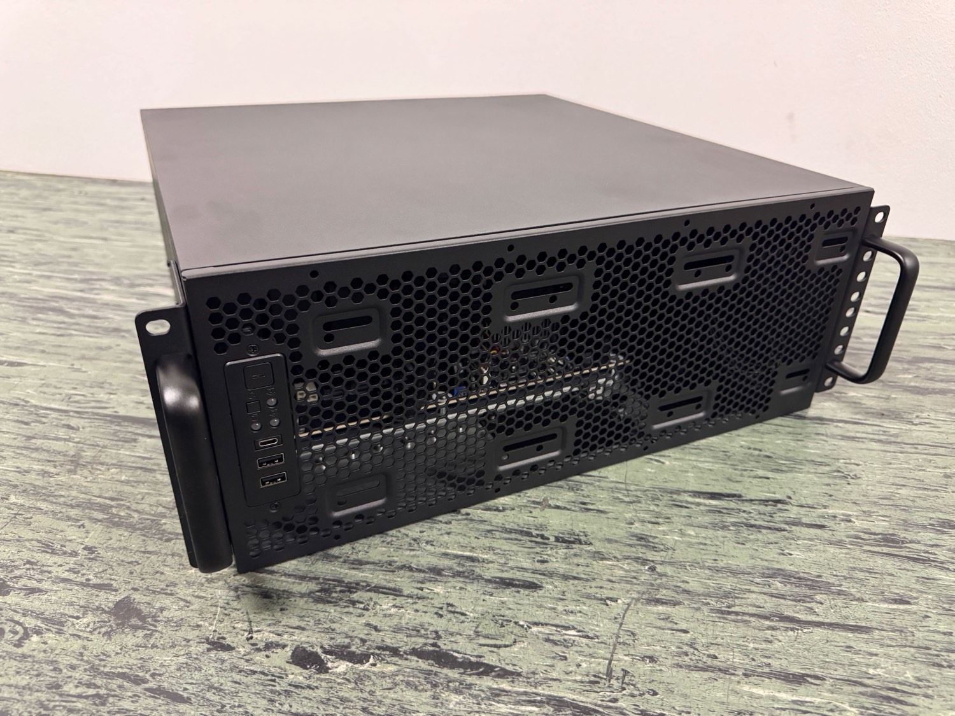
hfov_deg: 71.6
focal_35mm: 24
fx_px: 662
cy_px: 358
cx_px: 478
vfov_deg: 56.8
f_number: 1.78
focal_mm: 6.76
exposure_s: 1/33
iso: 640
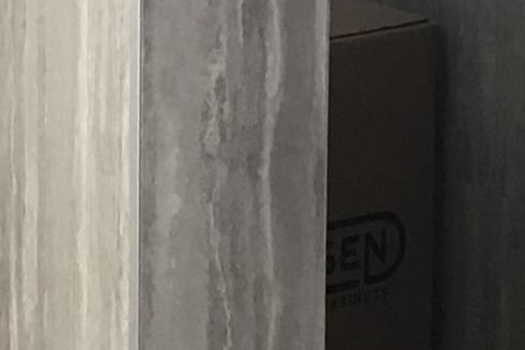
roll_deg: -0.2
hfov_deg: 10.3
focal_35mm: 197
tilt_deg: -8.4
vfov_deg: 6.9
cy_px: -144
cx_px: -72
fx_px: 2872
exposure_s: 1/30
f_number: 2.4
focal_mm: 3.3
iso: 25
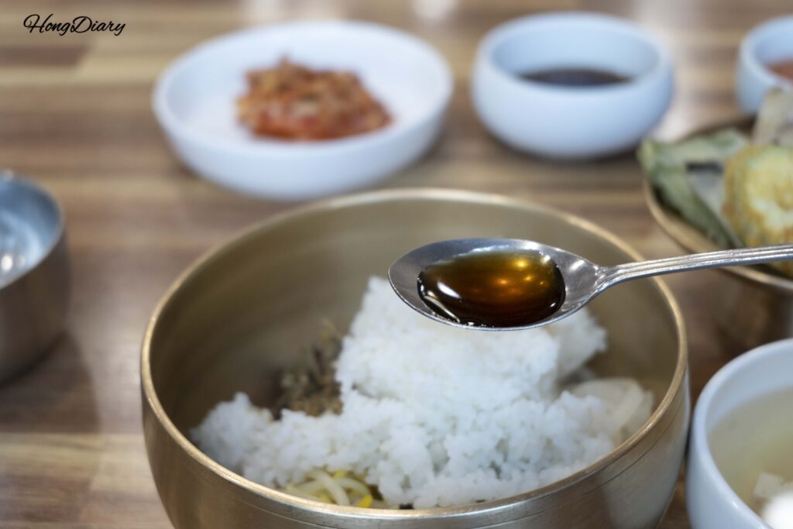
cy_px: 264
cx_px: 396
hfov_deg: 33.9
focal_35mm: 59
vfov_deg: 23.0
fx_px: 1300
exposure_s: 1/60
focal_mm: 59
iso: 640
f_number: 5.6
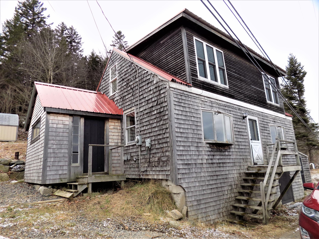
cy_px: 120
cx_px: 160
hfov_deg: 73.9
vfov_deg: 58.9
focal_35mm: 23
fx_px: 212
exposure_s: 1/200
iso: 80
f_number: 3.1
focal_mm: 4
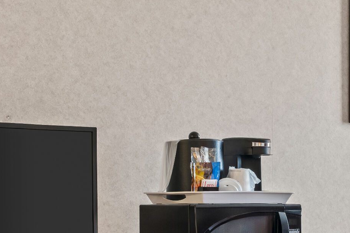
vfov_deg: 13.5
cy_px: 240
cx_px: 347
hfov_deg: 19.9
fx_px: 969
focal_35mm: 100
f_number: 11
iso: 400
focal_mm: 30.5
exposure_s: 1/1.25
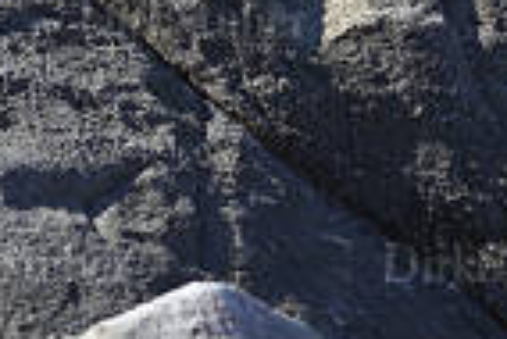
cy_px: -98
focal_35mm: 407
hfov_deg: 5.1
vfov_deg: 3.4
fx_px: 5738
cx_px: 86
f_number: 5.6
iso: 100
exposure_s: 1/400
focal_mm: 85
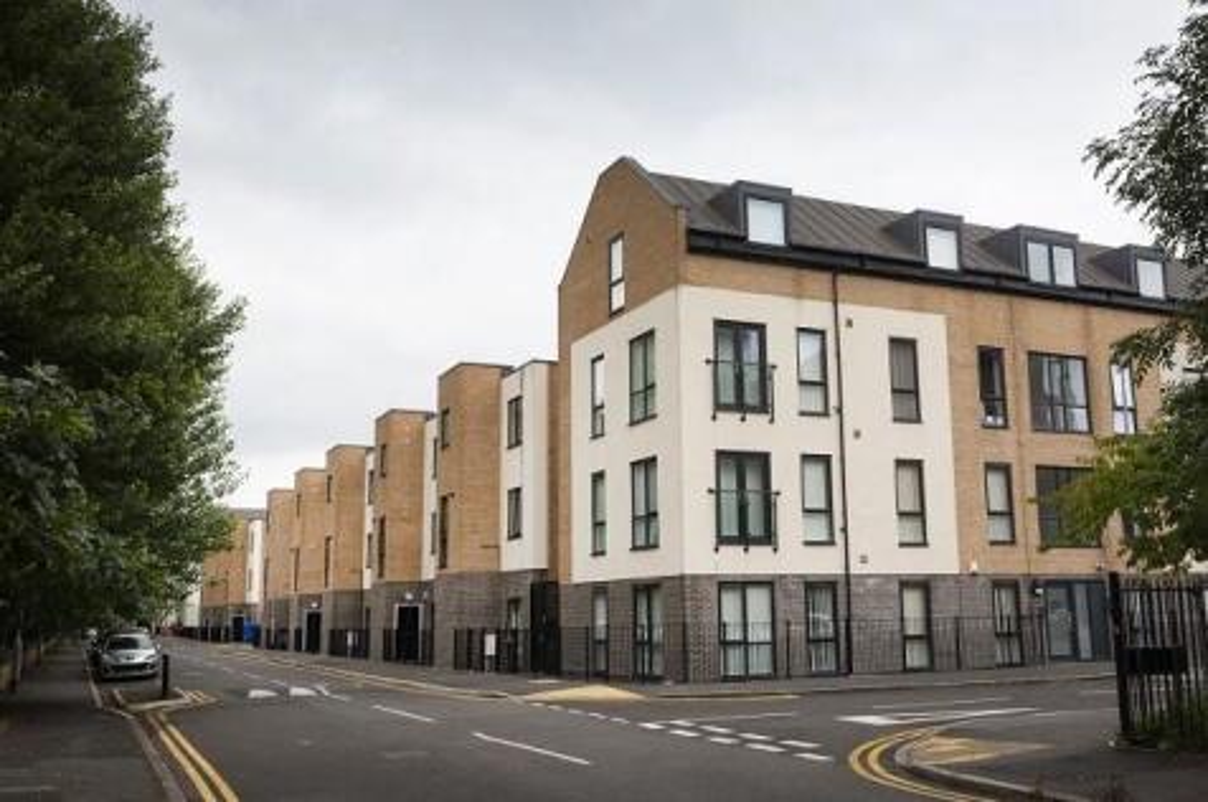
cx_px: 604
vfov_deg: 38.8
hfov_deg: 55.9
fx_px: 1139
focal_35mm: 34
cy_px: 401
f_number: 11
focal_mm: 34
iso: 200
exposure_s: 1/100
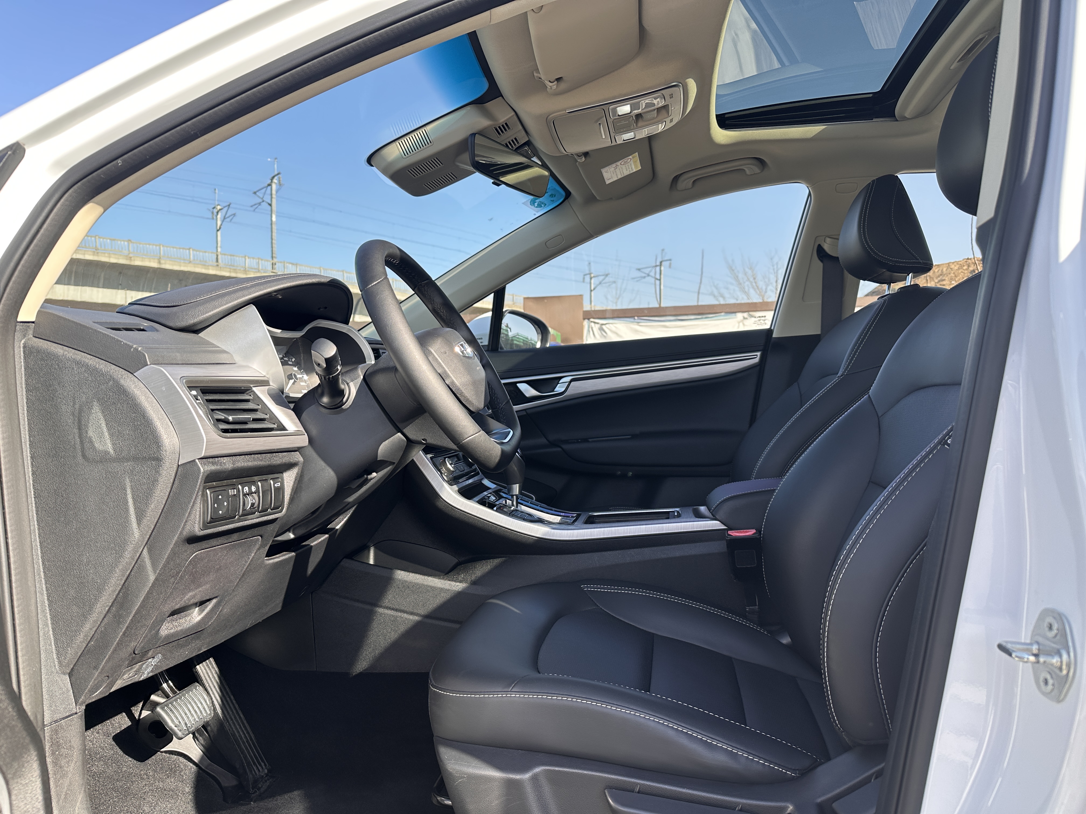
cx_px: 543
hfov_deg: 71.6
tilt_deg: -2.5
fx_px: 753
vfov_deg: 56.8
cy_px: 407
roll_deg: -0.2
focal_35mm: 24
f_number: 1.78
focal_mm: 6.86
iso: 80
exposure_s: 1/724
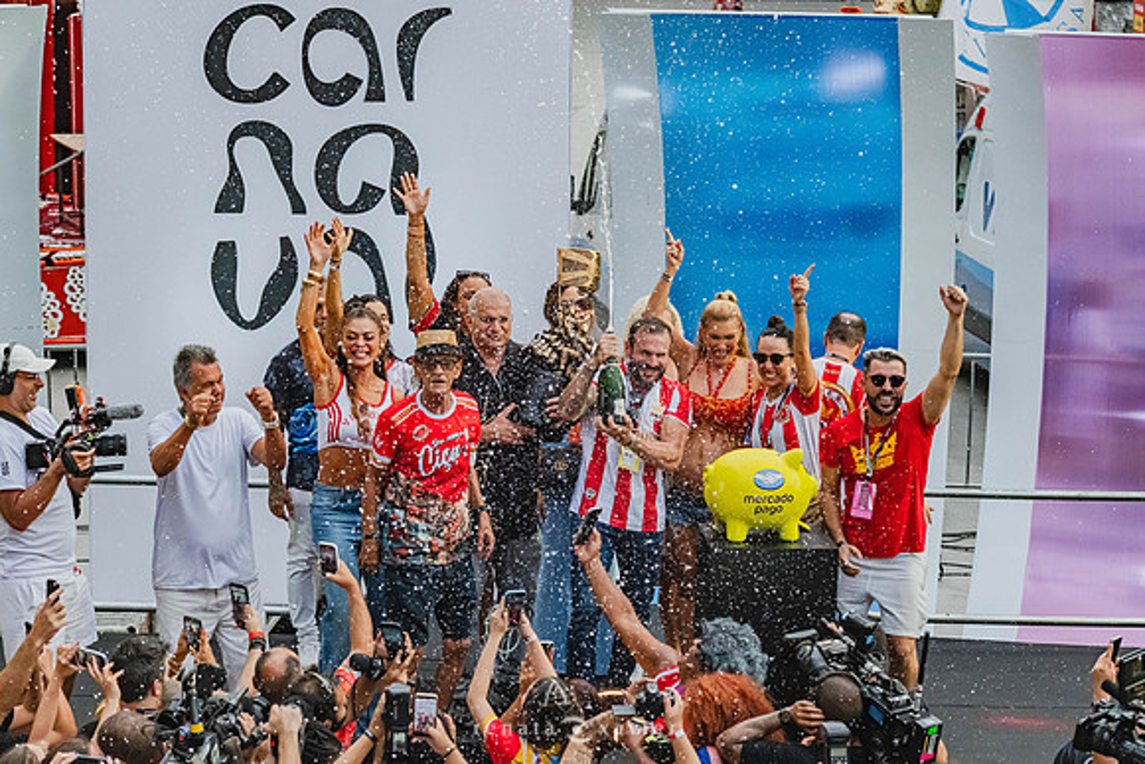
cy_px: 382
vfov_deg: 13.6
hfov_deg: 20.2
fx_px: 3213
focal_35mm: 101
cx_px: 572
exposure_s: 1/2000
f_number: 3.6
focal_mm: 67.1
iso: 2000
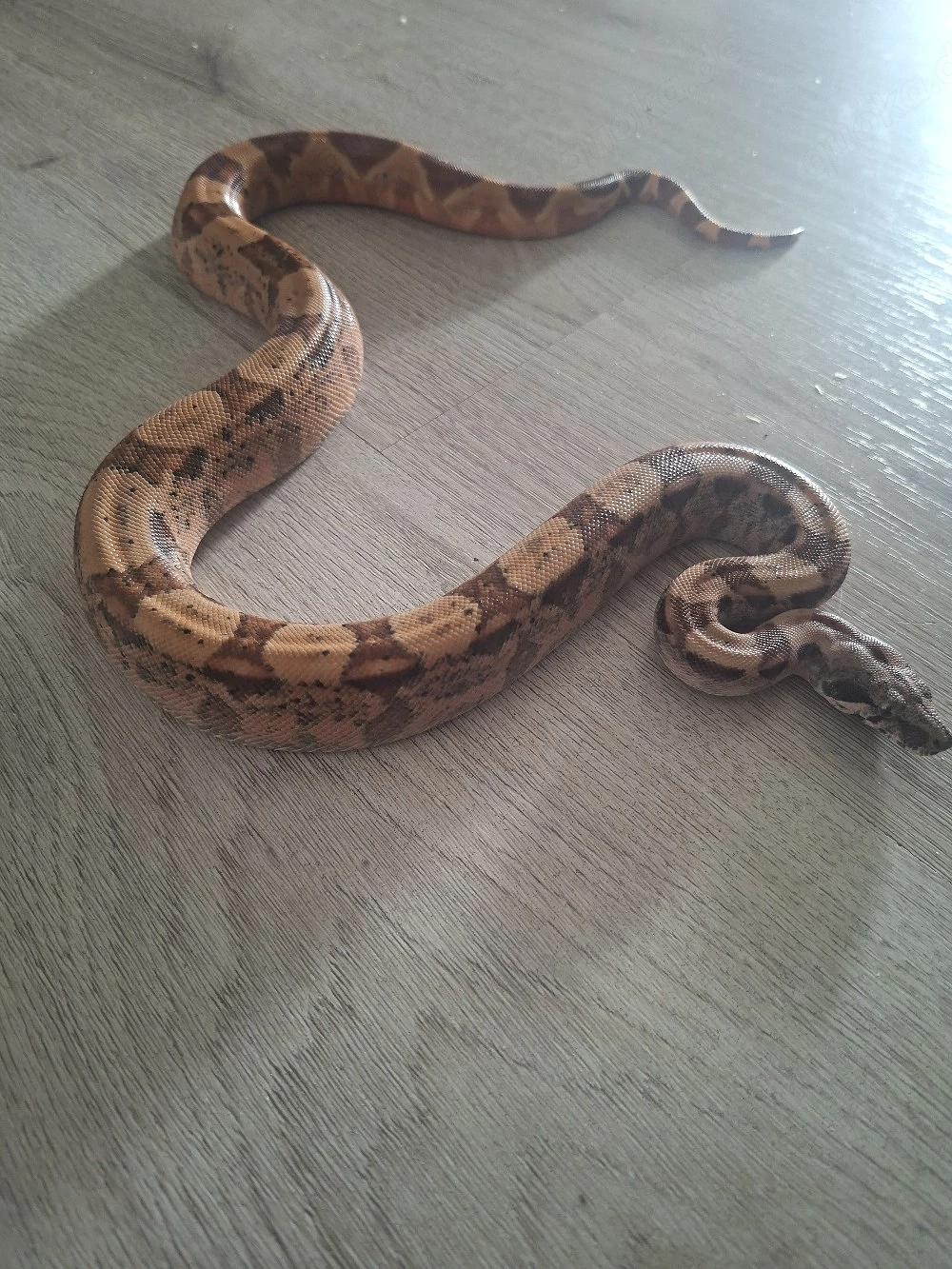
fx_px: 843
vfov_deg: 73.9
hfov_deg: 58.9
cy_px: 634
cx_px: 476
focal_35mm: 23
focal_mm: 5.54
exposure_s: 1/50
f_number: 1.8
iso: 200
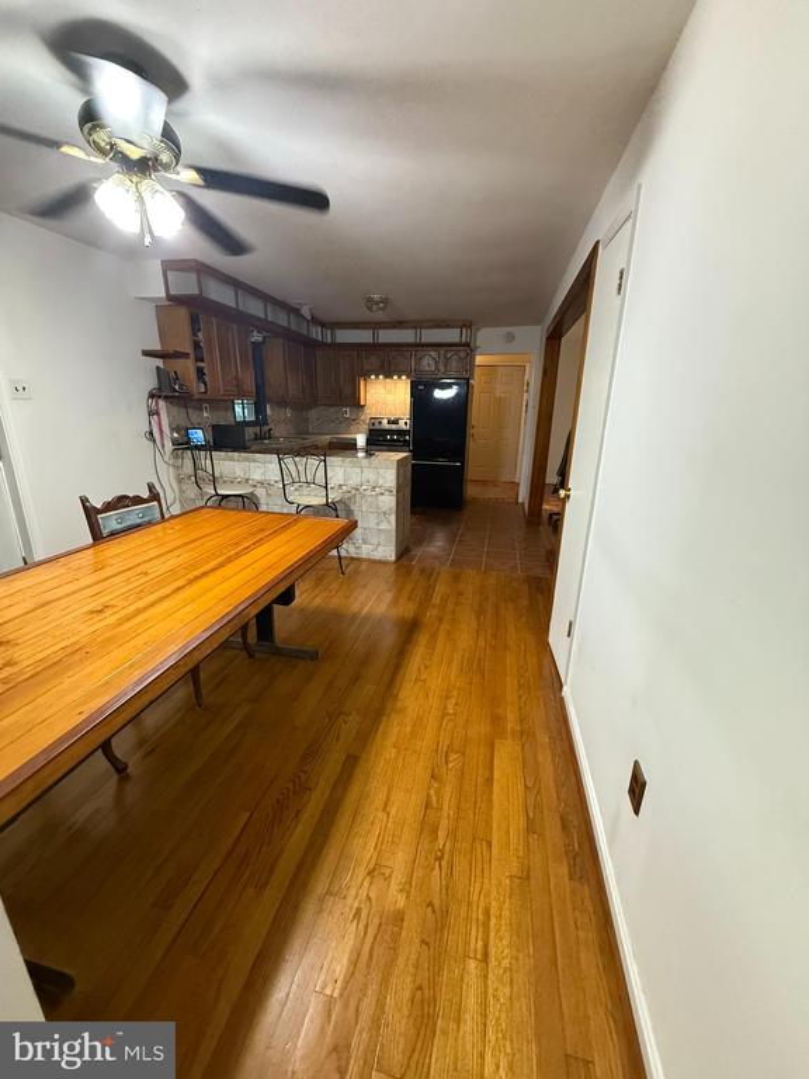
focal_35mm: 14
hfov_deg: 85.7
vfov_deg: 102.1
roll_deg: -1.0
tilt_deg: -16.5
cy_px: 540
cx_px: 404
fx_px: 436
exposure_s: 1/60
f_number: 2.2
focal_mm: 2.22
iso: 800
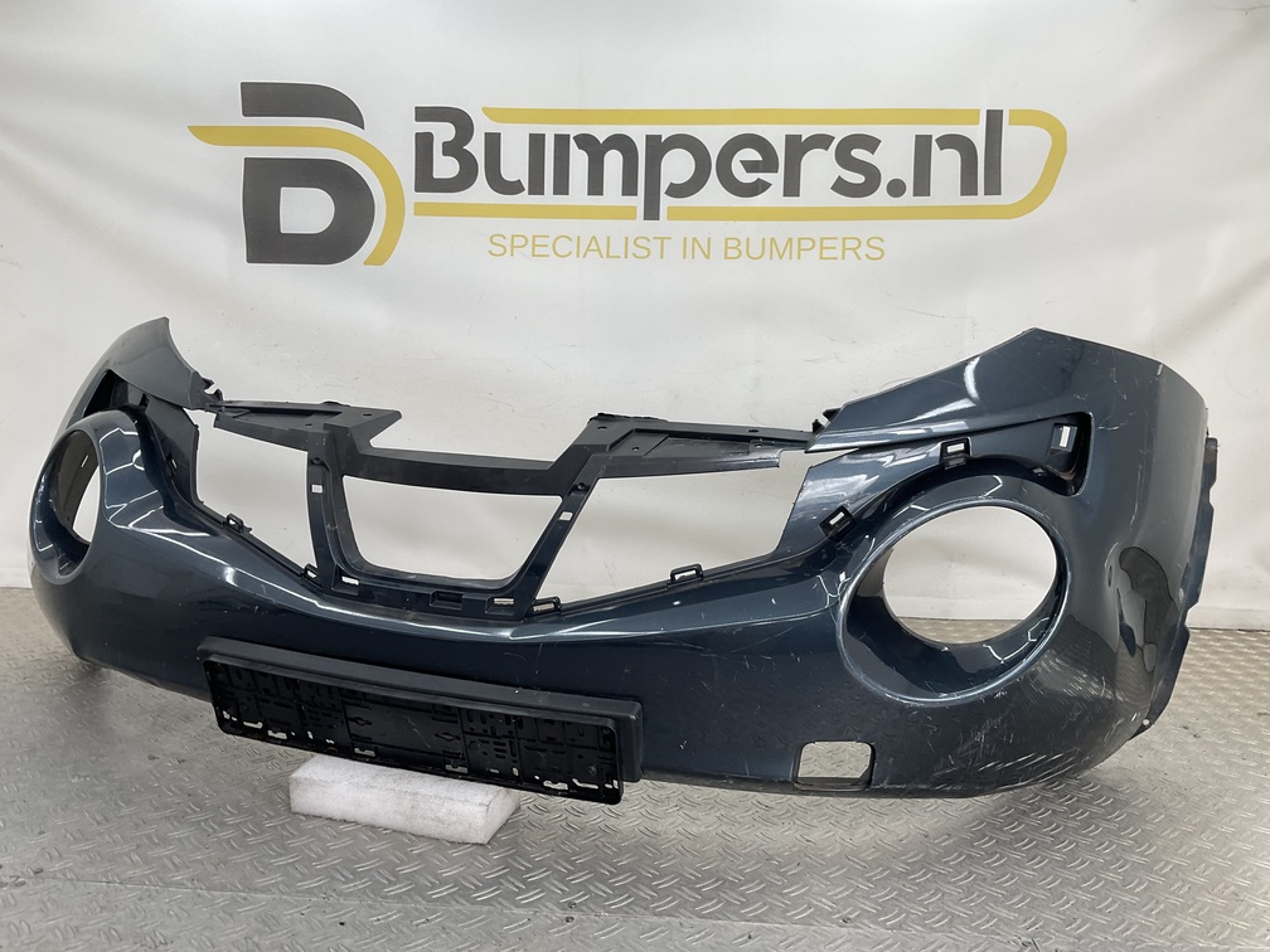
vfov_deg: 48.2
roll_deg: -4.4
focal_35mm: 29
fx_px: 1064
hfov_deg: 61.7
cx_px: 635
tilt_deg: -6.8
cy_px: 476
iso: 16
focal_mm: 3
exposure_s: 1/120
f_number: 1.8
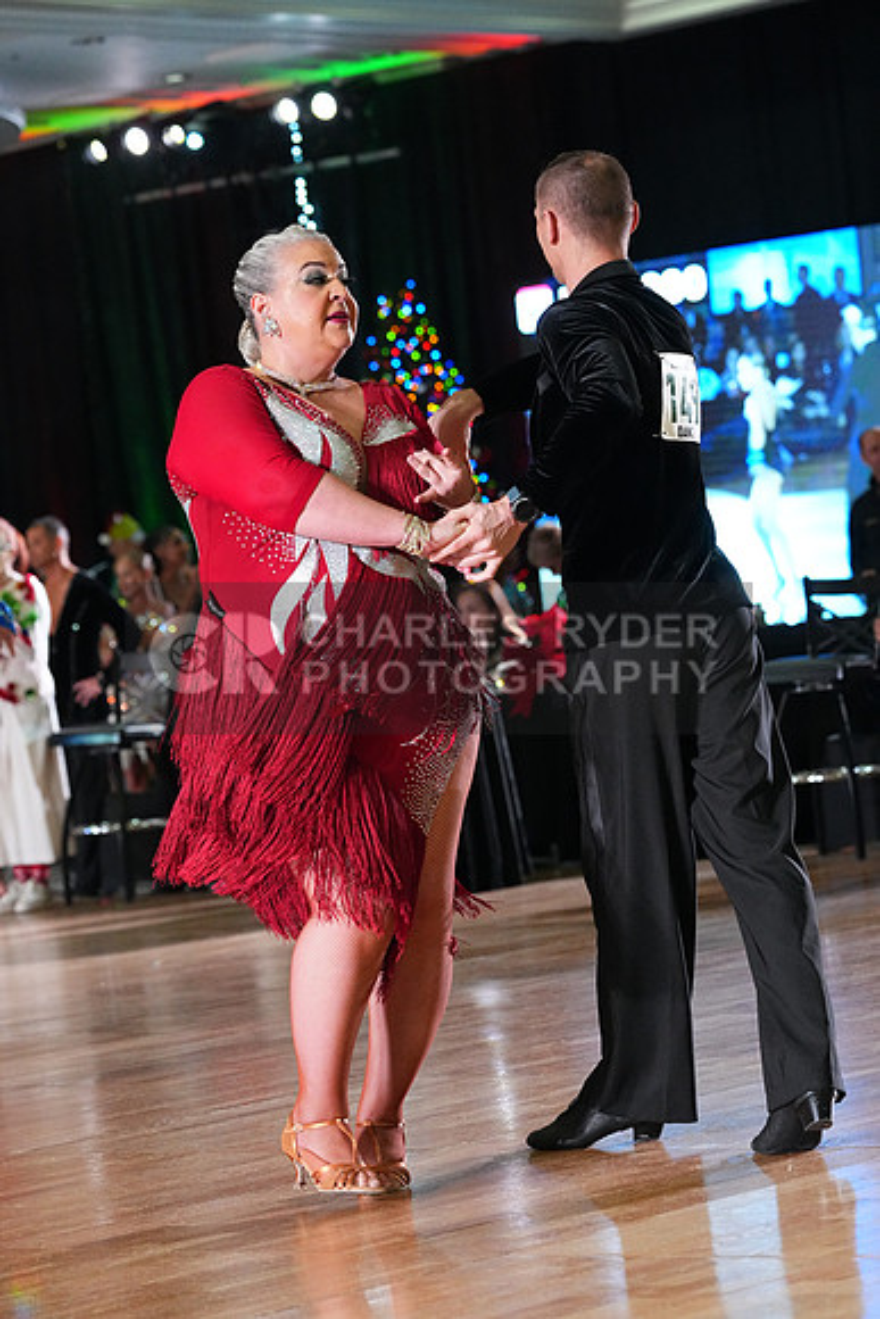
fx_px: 4544
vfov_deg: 16.5
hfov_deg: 11.1
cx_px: 440
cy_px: 660
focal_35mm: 124
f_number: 5
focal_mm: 124
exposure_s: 1/400
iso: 8000
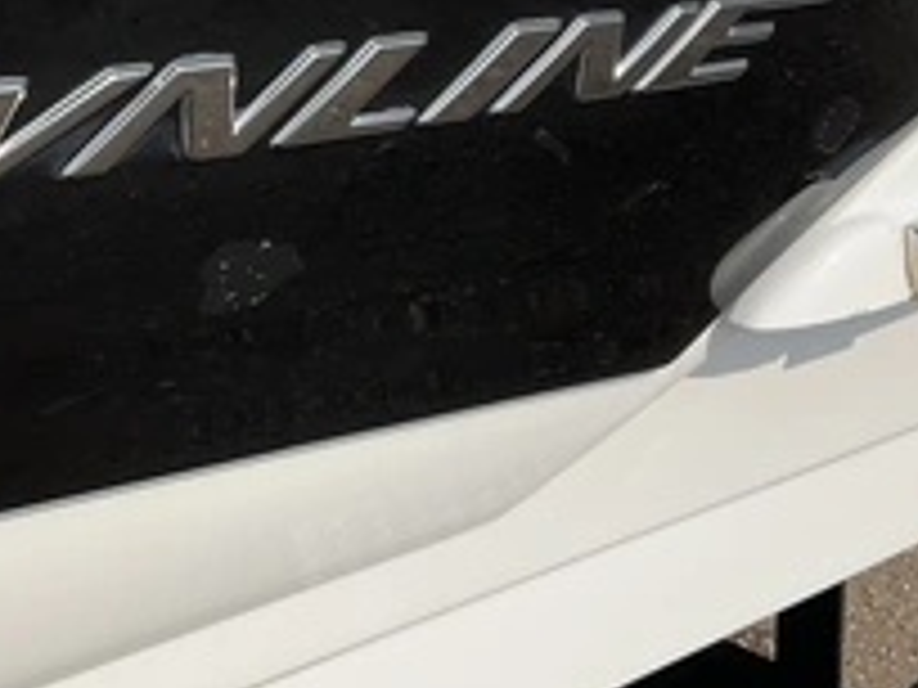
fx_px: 1512
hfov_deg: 33.8
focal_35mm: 57
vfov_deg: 25.5
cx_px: 428
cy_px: 225
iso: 25
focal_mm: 3
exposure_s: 1/2801
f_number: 1.8
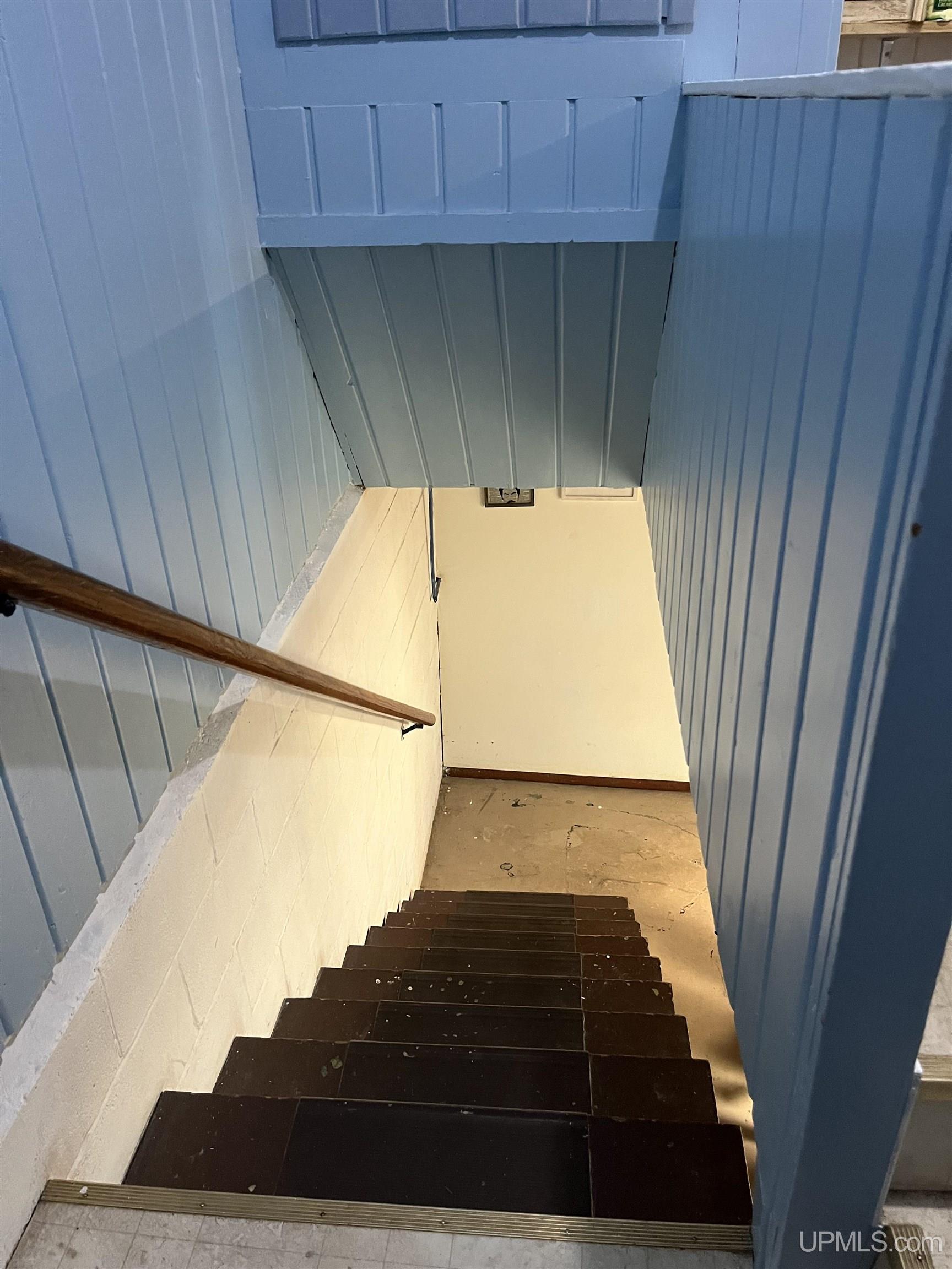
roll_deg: +1.4
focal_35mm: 26
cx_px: 476
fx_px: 953
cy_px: 634
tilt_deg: -30.5
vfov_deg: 67.3
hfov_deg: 53.1
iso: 500
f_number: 1.6
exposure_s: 1/60
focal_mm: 5.1
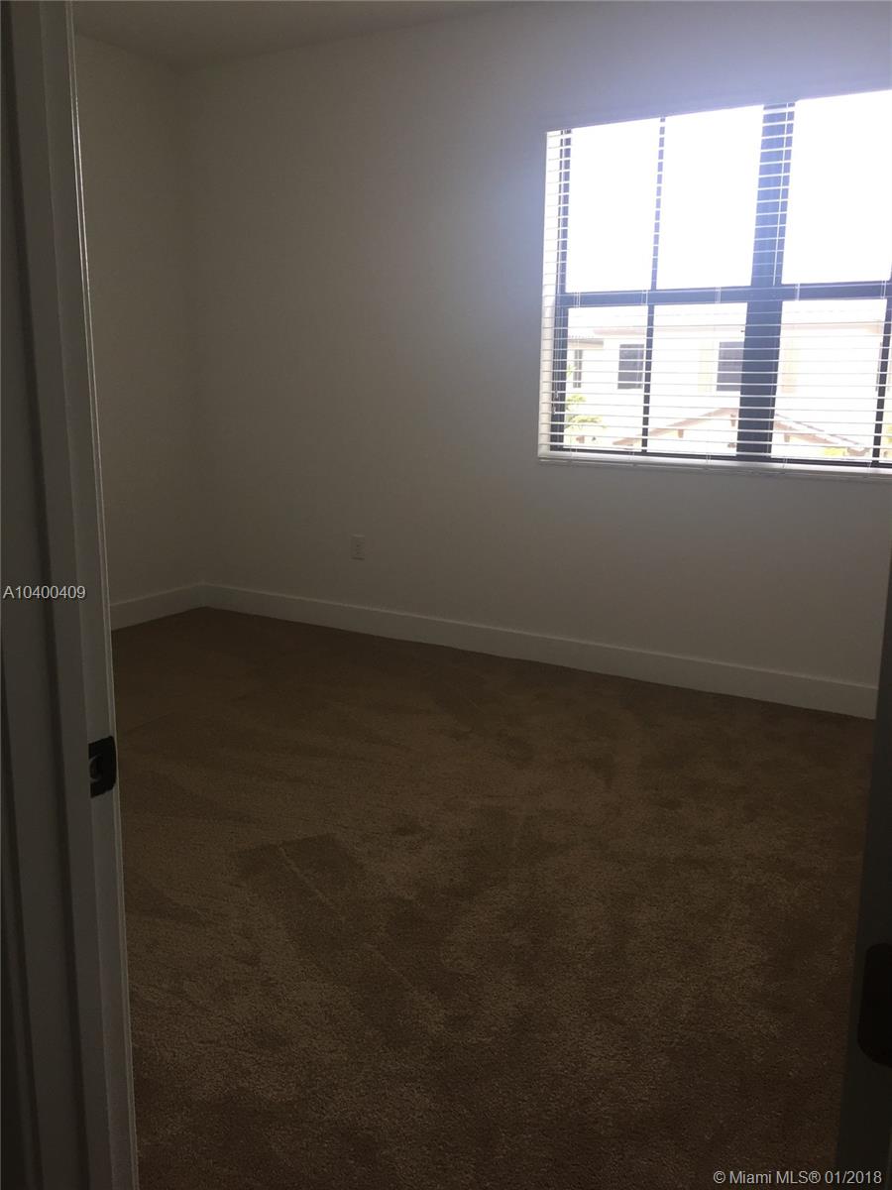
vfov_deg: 61.7
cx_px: 446
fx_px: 996
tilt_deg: -11.6
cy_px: 595
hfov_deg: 48.2
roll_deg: -0.8
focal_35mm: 29
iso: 50
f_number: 2.2
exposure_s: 1/120
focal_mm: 4.15
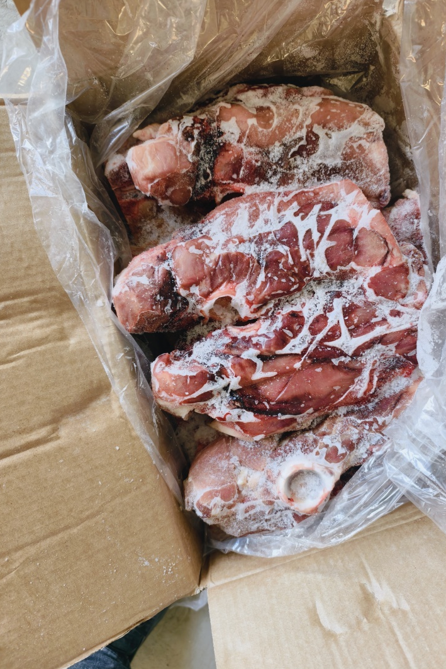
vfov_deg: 73.7
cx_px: 250
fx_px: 446
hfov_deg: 53.0
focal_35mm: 24
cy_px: 335
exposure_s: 1/100
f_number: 1.57
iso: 213
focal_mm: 6.54
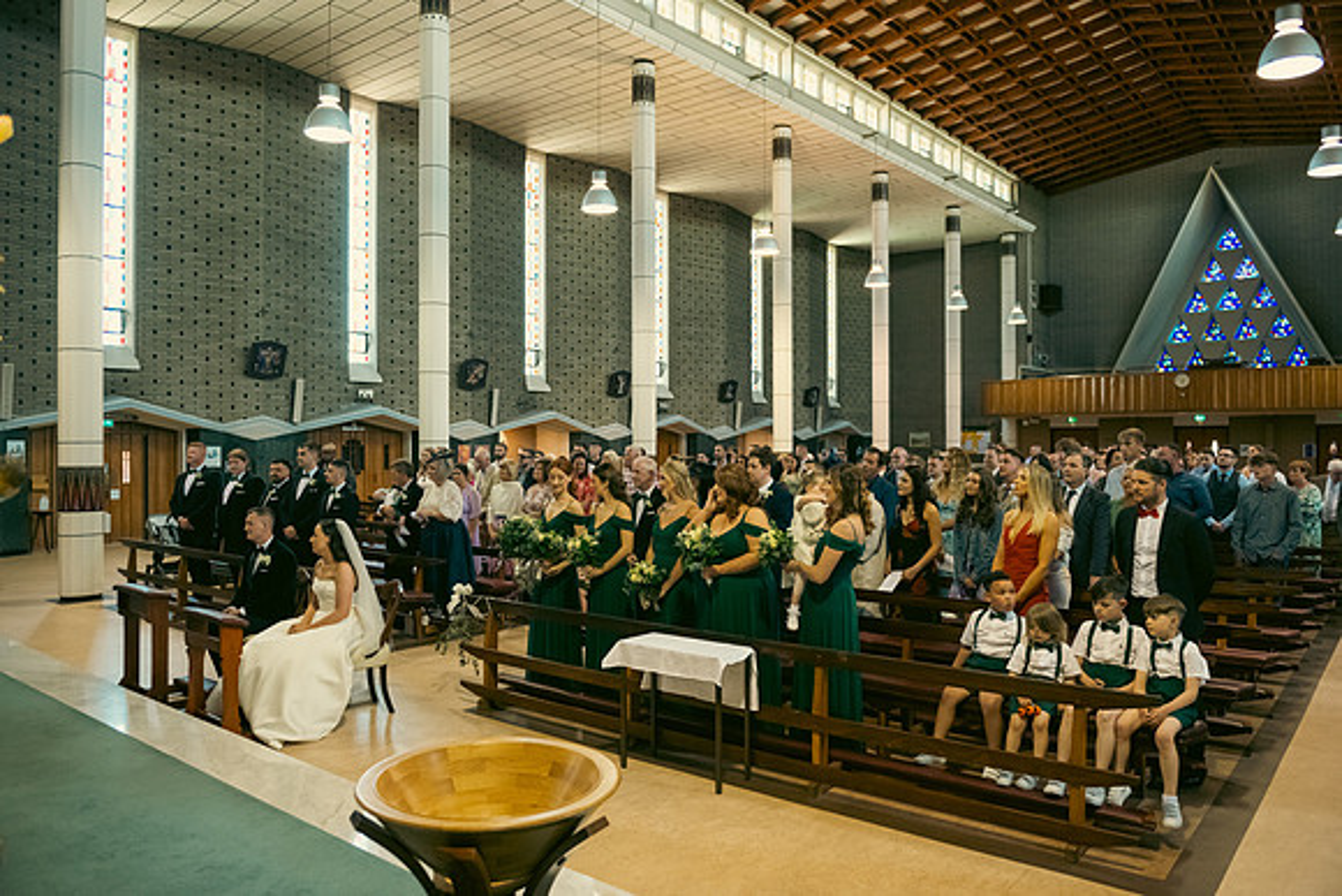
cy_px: 448
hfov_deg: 69.4
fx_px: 969
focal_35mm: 26
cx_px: 671
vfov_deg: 49.6
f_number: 3.5
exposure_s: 1/160
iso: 1000
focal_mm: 26
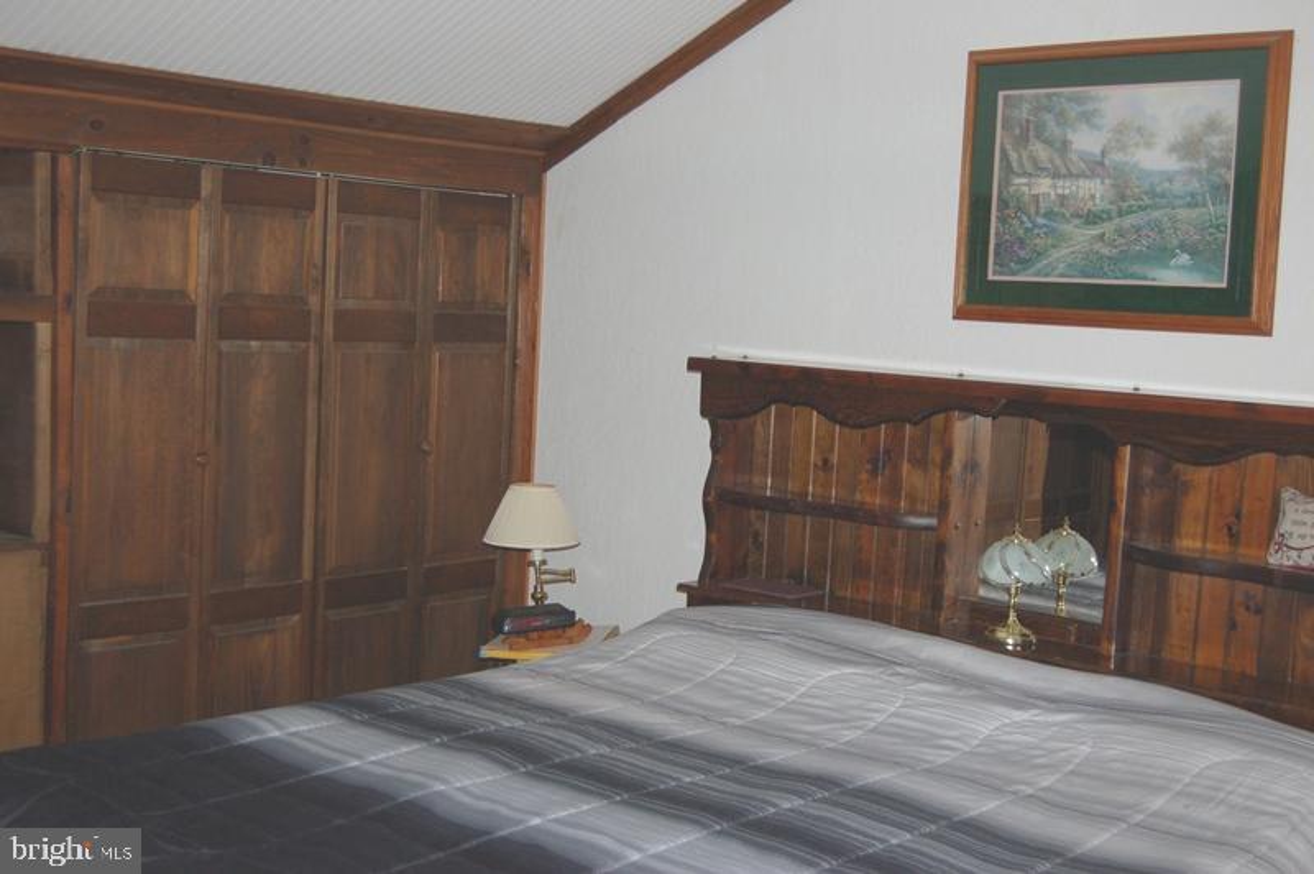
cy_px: 437
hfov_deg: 43.6
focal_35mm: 45
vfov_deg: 29.8
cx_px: 657
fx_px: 1641
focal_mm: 30
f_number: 4.2
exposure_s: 1/60
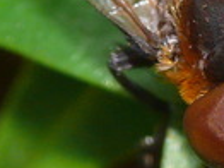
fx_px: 9155
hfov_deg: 1.4
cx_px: 259
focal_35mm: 1416
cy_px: 50
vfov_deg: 1.0
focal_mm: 45.8
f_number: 8
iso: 200
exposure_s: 1/30
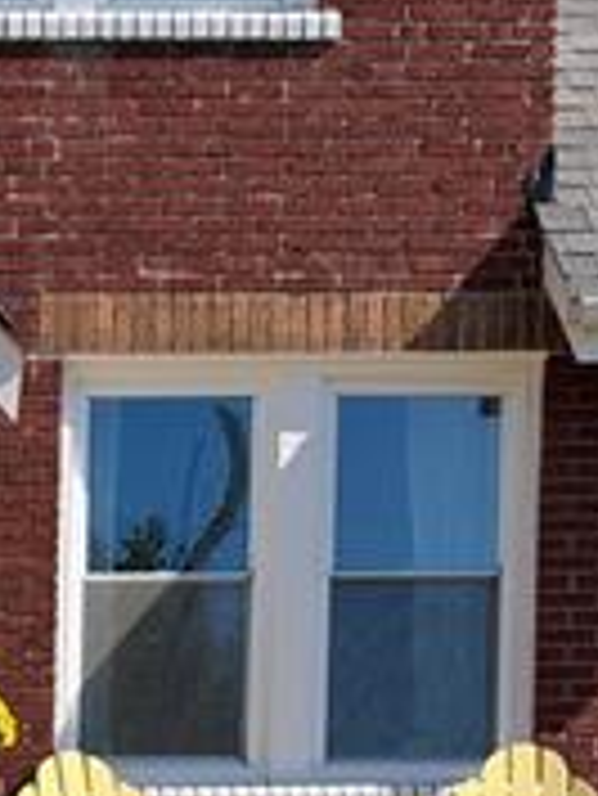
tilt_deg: -1.5
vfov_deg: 17.8
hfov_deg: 13.2
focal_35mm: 104
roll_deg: -0.8
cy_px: 1007
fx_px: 2393
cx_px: -378
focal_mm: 6.93
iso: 64
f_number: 1.8
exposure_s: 1/2667
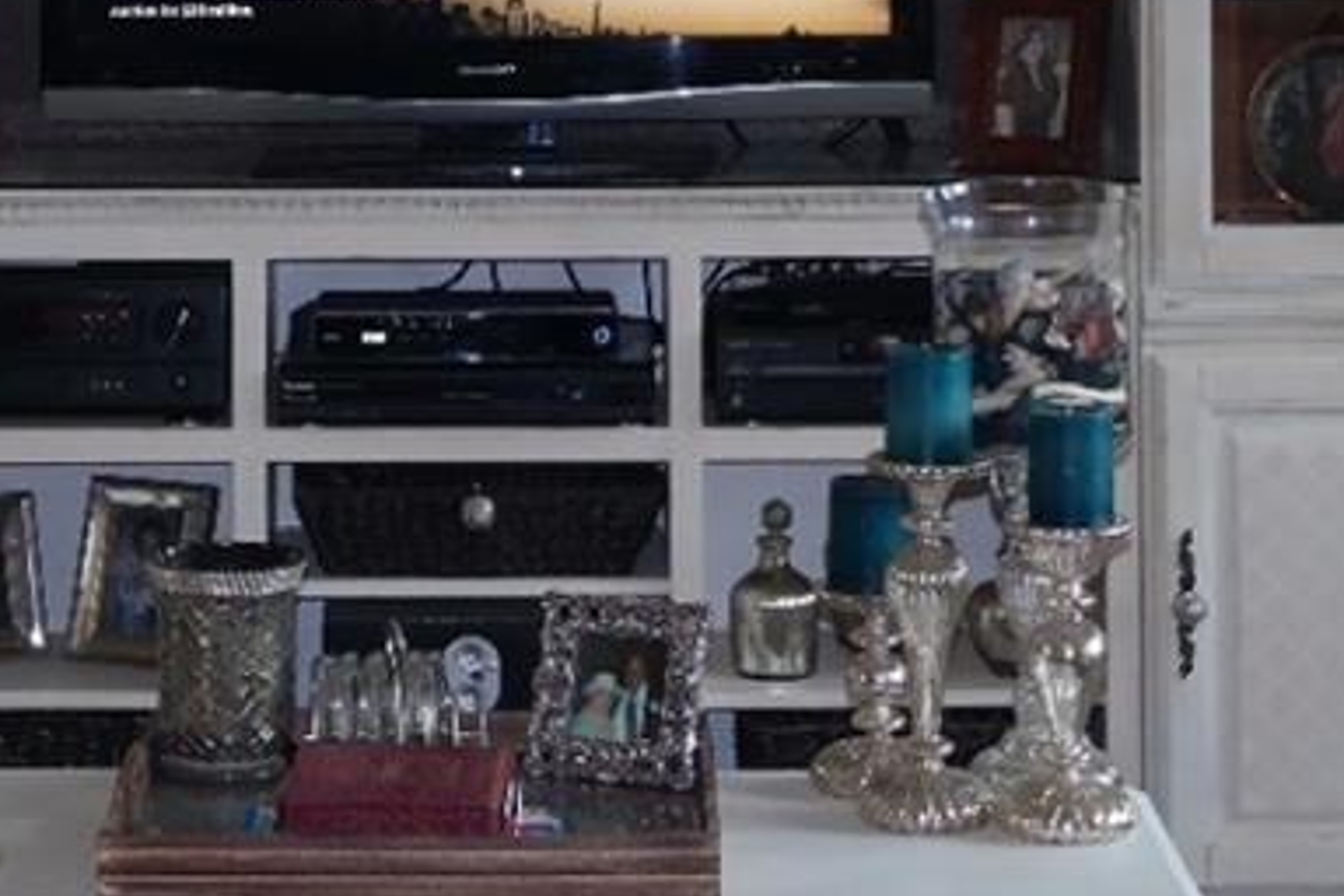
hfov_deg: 15.9
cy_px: -203
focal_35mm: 129
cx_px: 518
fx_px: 4816
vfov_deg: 10.4
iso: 400
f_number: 3.5
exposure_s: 1/40
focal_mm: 22
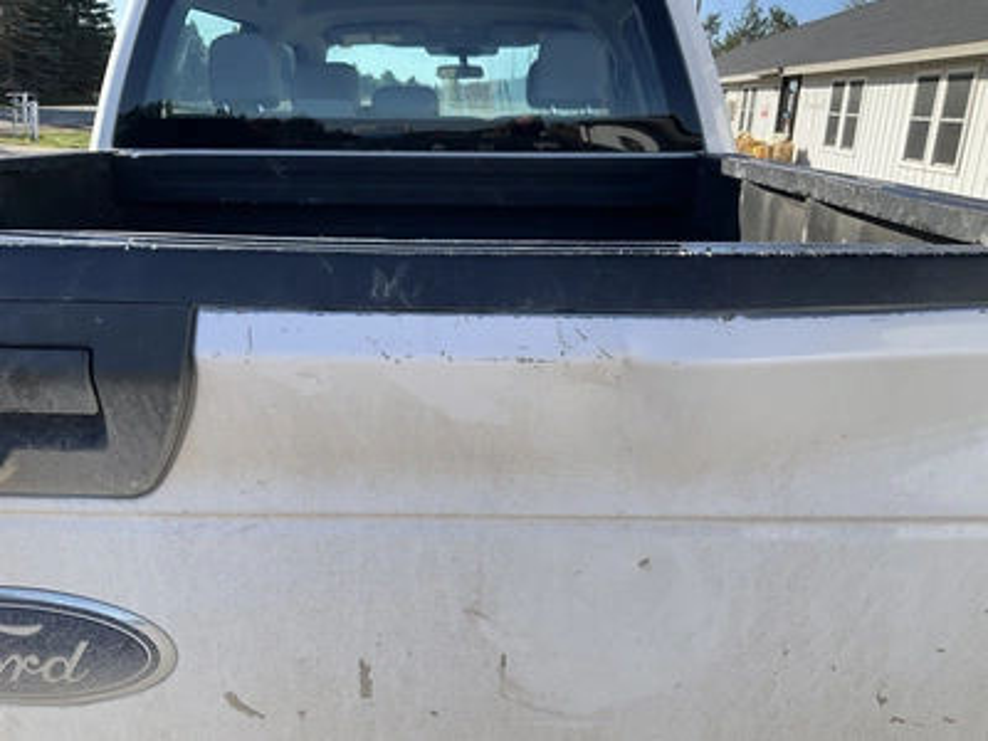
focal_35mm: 29
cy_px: 370
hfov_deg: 61.7
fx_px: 828
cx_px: 494
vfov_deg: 48.2
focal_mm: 3
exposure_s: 1/883
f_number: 1.8
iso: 25
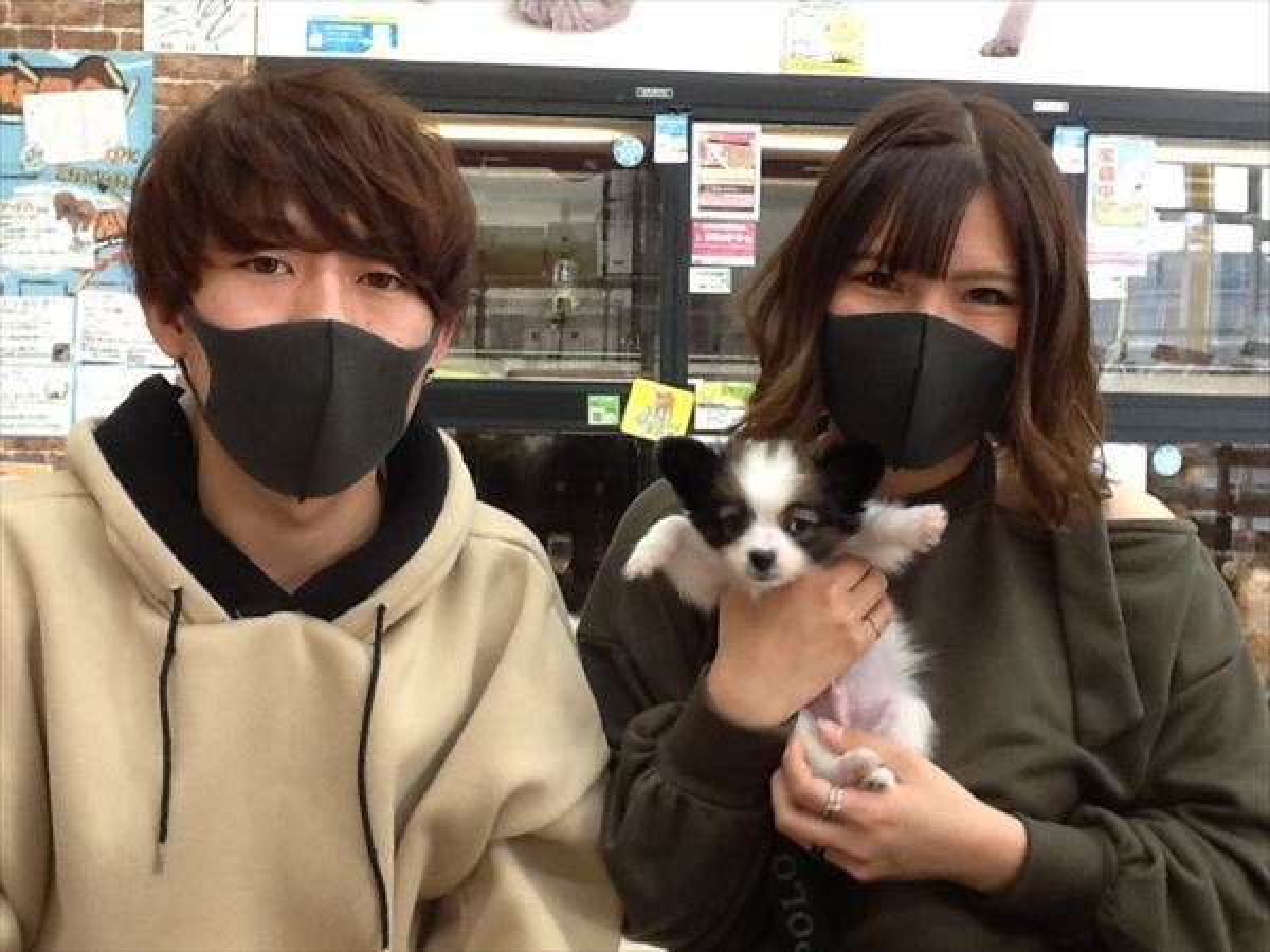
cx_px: 635
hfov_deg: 42.9
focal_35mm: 44
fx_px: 1614
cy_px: 476
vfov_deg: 32.9
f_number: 2.4
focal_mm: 2.03
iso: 64
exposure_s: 1/30
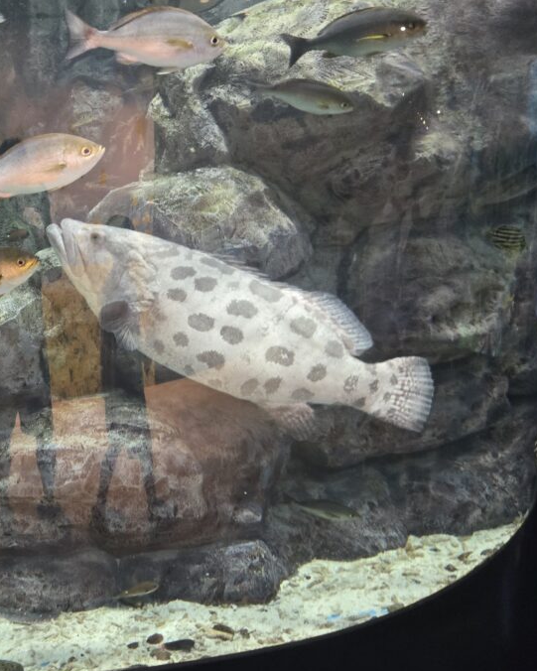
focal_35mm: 34
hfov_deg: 41.1
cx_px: 89
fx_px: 675
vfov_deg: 52.8
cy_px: 317
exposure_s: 1/60
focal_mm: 5.4
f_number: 1.8
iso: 800
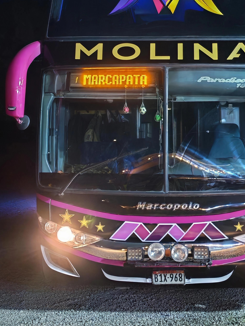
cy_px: 95
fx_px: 698
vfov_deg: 26.1
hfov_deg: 19.8
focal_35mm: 74
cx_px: 161
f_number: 1.9
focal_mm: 6.12
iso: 2000
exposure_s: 1/33
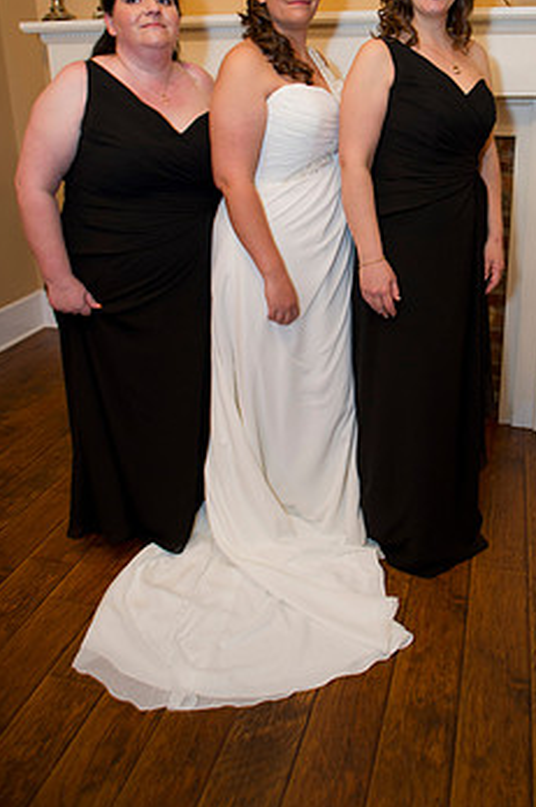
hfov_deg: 41.9
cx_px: 338
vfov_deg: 59.5
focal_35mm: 31
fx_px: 694
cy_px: 299
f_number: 3.2
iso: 800
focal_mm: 24
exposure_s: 1/50
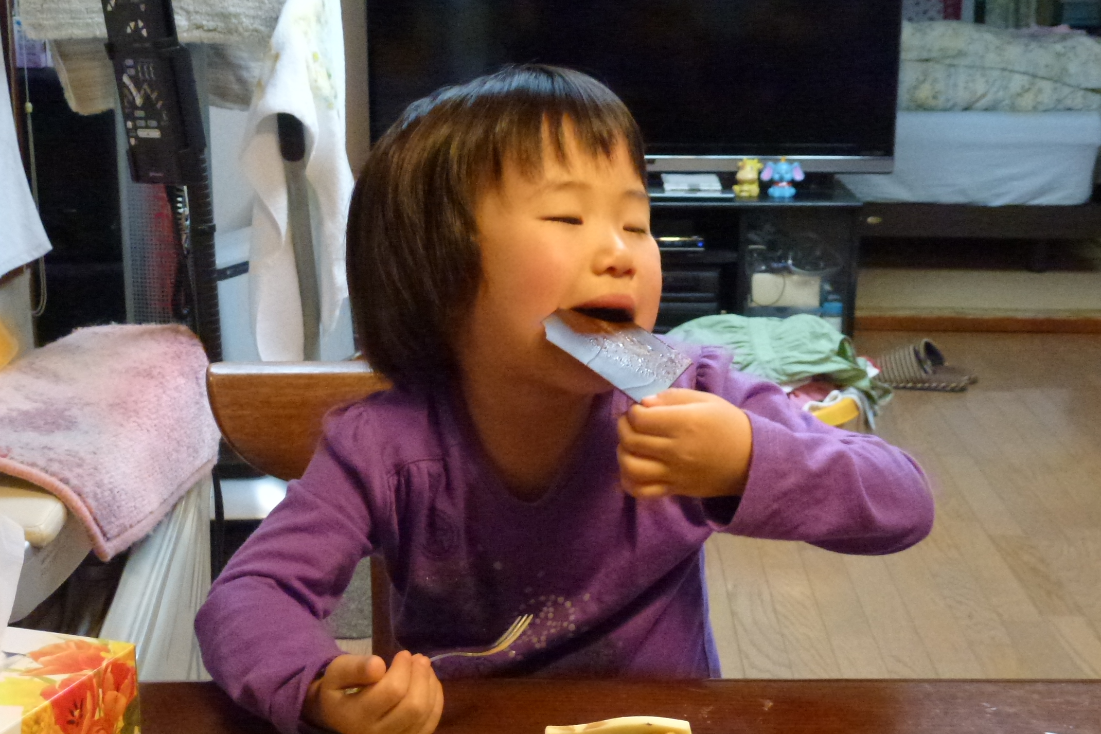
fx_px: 1560
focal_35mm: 51
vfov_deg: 26.3
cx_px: 511
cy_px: 487
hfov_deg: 38.9
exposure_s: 1/30
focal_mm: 7.4
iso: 800
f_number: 3.9
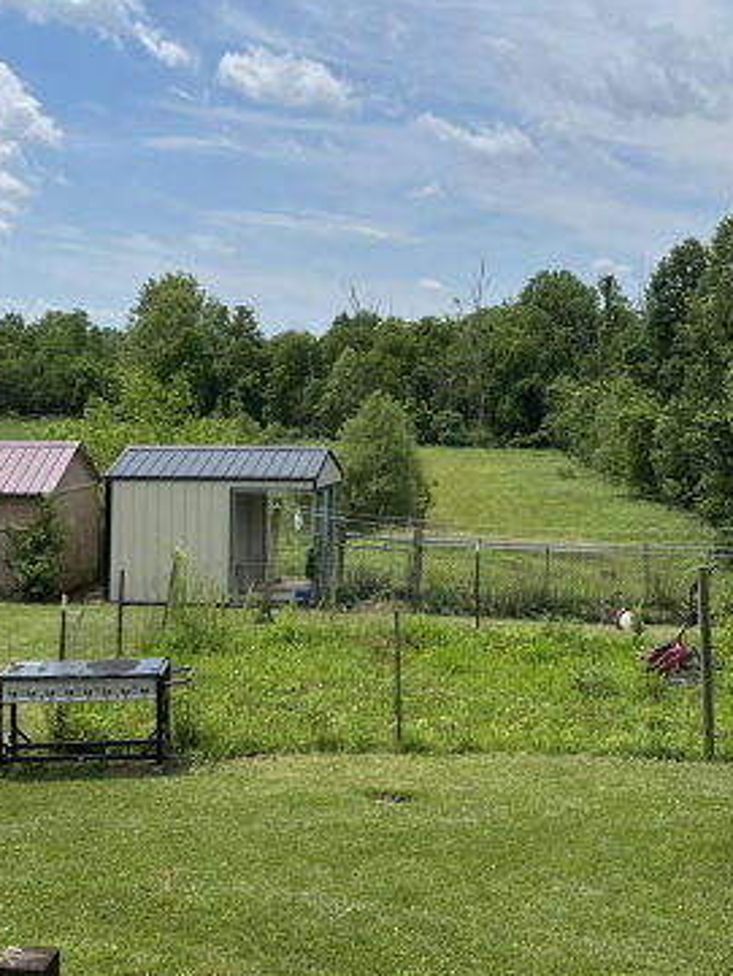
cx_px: 419
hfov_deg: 30.2
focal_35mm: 48
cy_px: 396
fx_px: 1354
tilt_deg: -0.1
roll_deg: -0.7
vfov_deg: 39.5
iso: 50
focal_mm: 5.1
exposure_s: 1/5556
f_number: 1.6
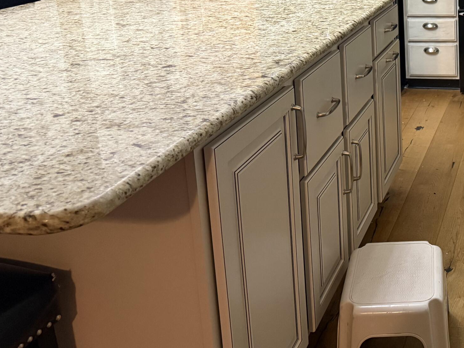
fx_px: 657
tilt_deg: -11.1
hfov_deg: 35.6
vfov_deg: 28.7
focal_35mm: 49
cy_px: 48
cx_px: 452
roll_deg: +0.2
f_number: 1.78
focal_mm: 6.76
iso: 500
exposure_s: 1/60
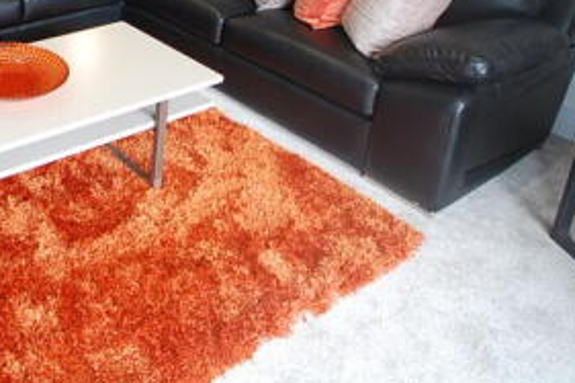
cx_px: -37
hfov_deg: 43.8
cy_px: -59
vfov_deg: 32.3
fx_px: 559
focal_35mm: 35
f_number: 4
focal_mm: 10
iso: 400
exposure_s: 1/30
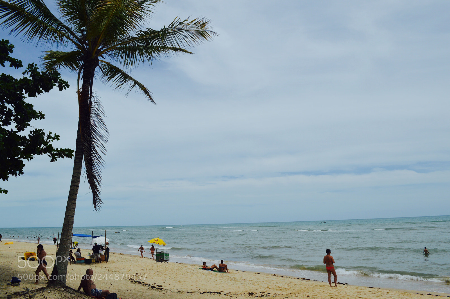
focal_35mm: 27
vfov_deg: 47.8
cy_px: 150
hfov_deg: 67.4
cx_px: 225
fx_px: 337
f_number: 13
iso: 100
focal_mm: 18
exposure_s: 1/400
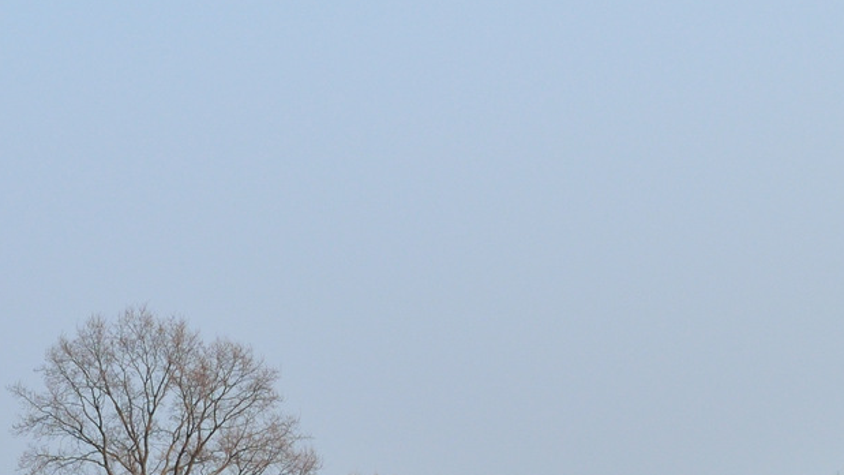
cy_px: 784
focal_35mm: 146
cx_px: -222
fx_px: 3267
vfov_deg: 8.1
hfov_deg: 14.2
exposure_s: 1/500
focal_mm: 30
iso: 320
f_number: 8
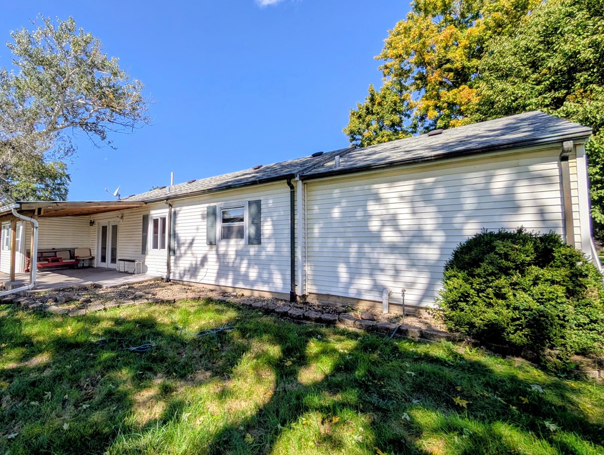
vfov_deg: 81.9
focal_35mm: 15
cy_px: 225
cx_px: 234
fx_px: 262
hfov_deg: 96.4
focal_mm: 2.02
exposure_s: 1/4878
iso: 57
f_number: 1.7
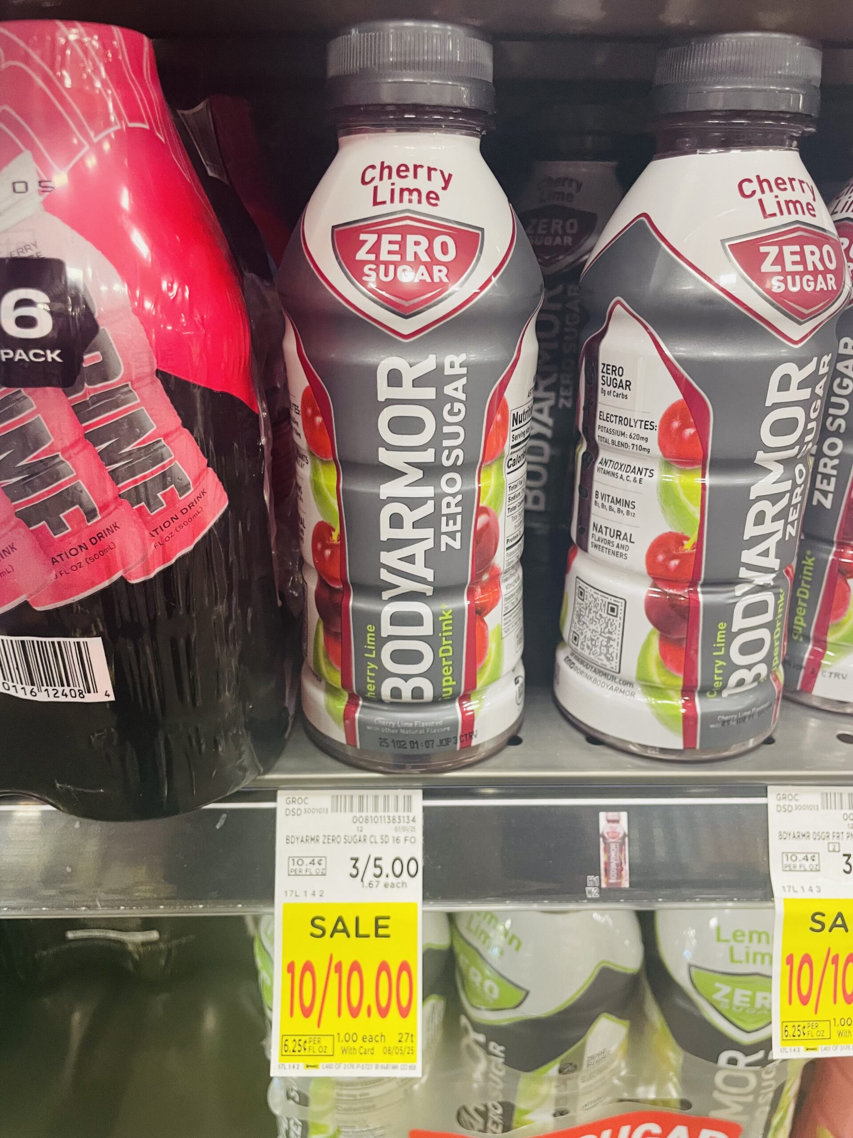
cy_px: 569
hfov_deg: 53.1
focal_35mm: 26
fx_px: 854
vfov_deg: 67.3
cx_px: 426
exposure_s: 1/60
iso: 200
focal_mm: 4.2
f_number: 1.6
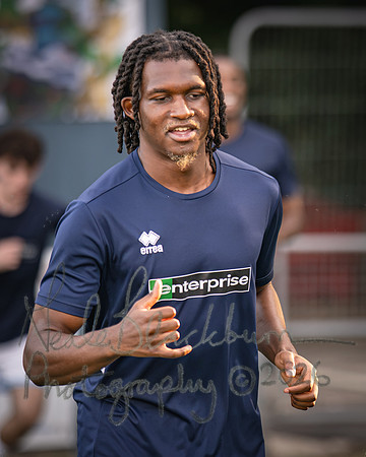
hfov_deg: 4.6
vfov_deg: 5.8
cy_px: 188
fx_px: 4539
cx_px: 258
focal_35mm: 335
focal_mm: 135
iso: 400
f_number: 1.8
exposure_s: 1/2000
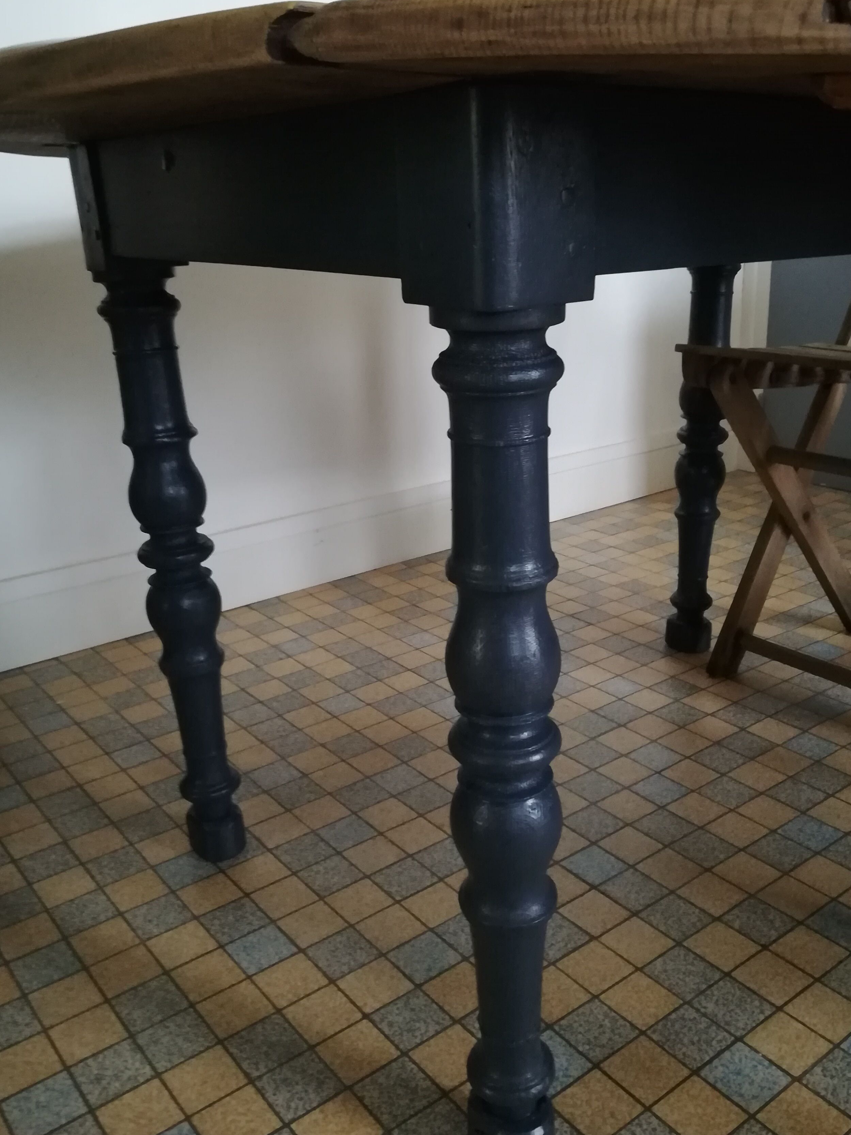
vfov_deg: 58.3
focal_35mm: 31
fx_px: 1016
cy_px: 543
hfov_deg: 45.4
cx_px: 463
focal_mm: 3.83
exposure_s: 1/14.3
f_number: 2.2
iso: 640
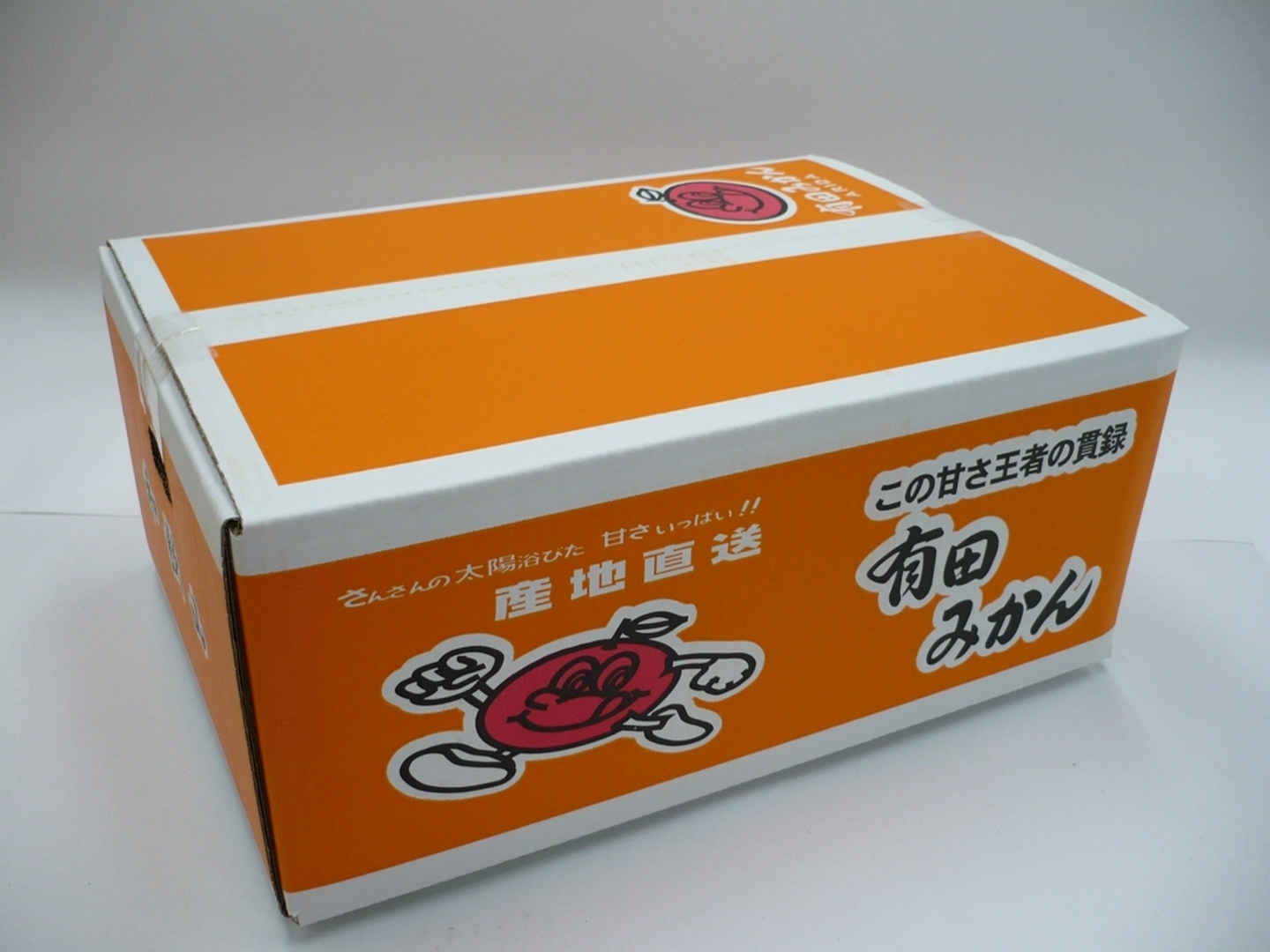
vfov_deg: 40.7
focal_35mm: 35
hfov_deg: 52.6
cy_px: 476
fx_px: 1284
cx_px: 635
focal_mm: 5.8
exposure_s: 1/50
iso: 100
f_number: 2.8
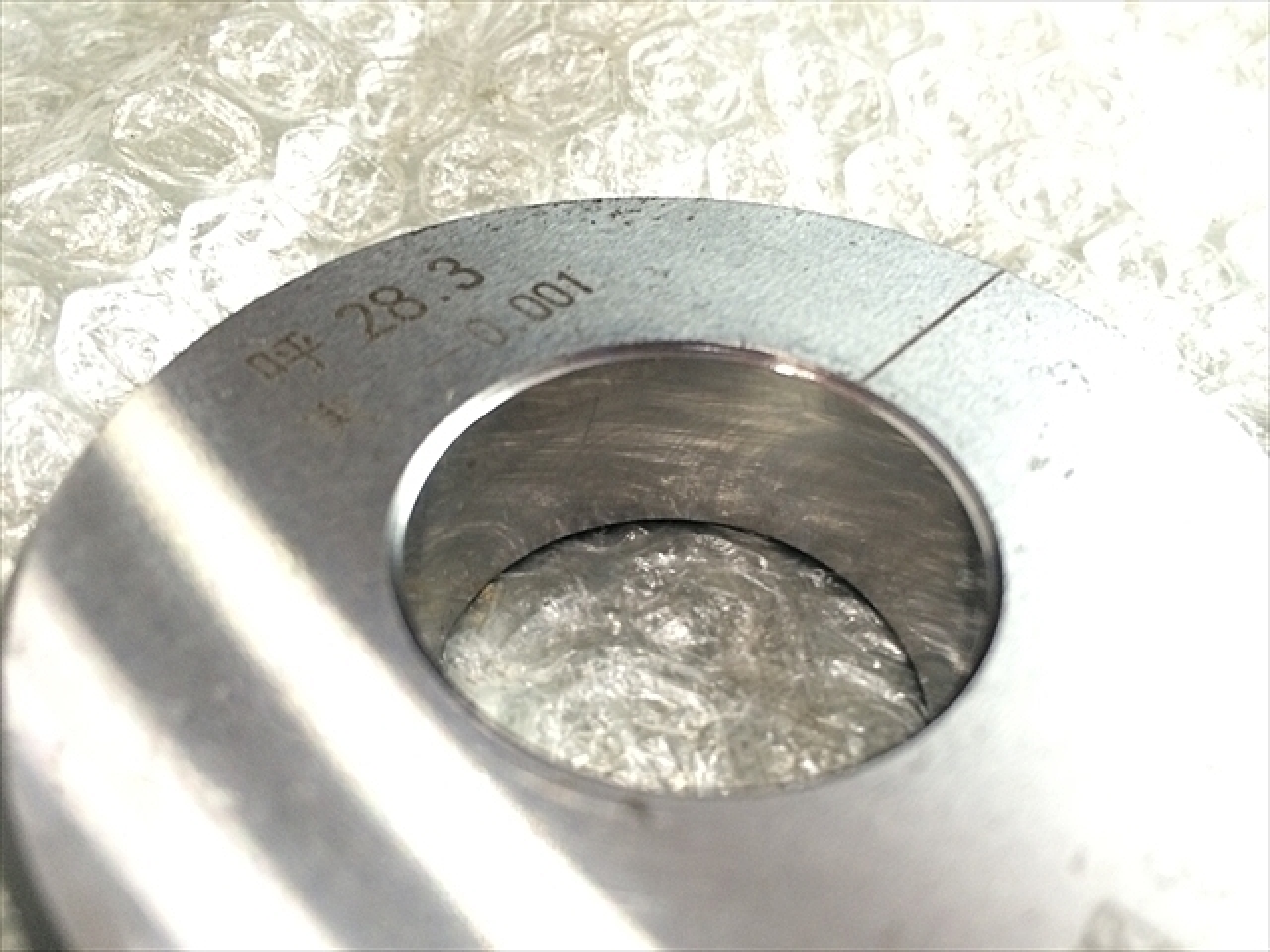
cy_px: 476
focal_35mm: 29
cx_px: 635
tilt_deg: -45.8
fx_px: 1064
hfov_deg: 61.7
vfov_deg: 48.2
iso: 250
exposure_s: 1/30
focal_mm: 4.15
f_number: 2.2
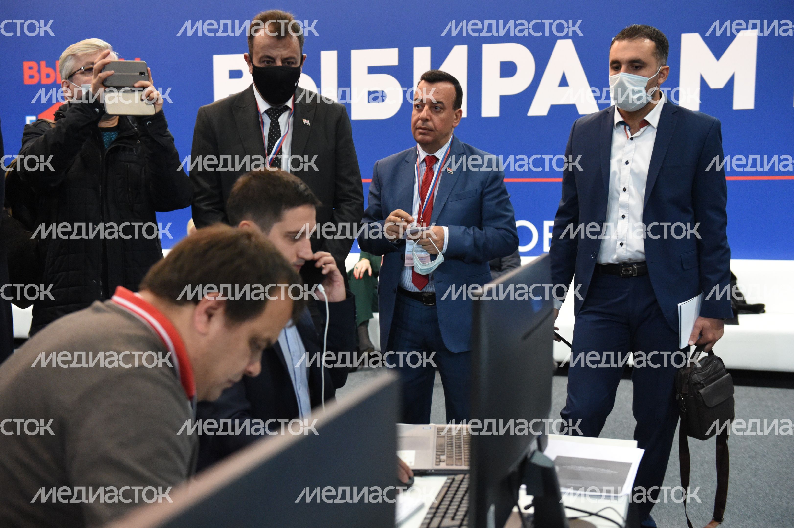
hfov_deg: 44.5
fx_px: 970
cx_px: 397
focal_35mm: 44
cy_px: 264
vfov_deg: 30.5
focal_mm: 44
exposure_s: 1/800
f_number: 4
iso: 12800
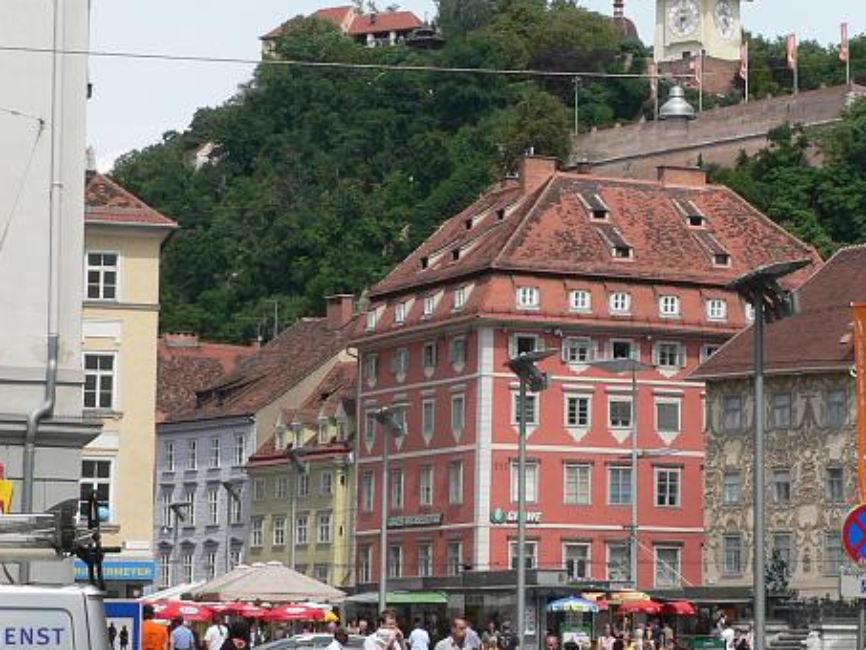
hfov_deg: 16.4
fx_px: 3003
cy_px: 294
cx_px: 593
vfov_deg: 12.4
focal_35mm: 120
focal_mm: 11.4
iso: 80
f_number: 5.6
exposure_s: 1/500
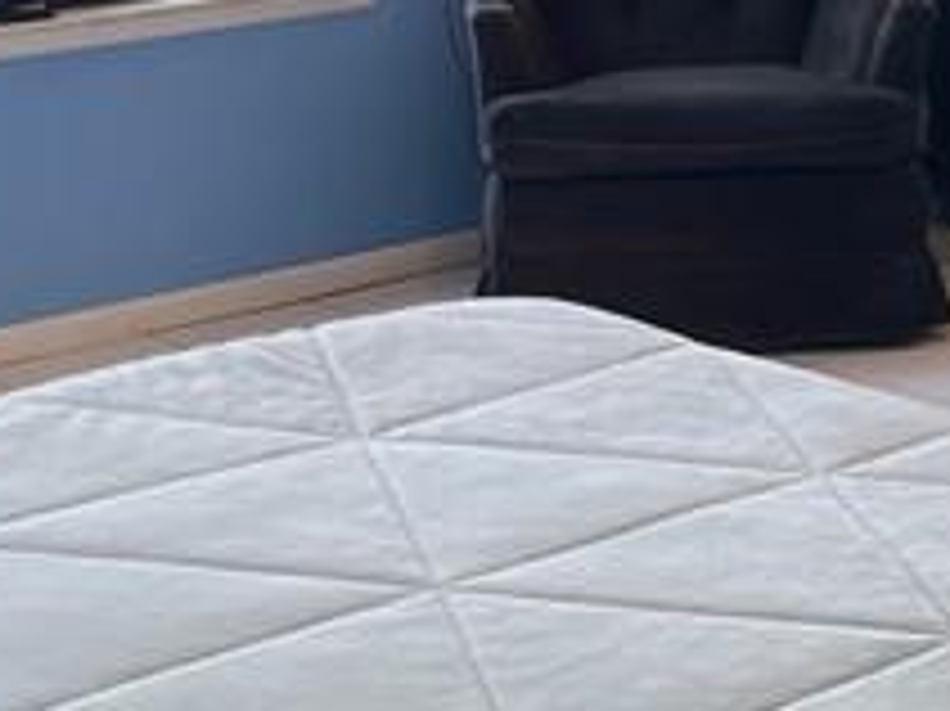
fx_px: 3456
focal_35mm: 126
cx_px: 1306
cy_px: -252
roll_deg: -1.2
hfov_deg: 14.8
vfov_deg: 11.4
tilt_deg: -6.7
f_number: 1.6
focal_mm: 5.1
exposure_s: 1/120
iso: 64
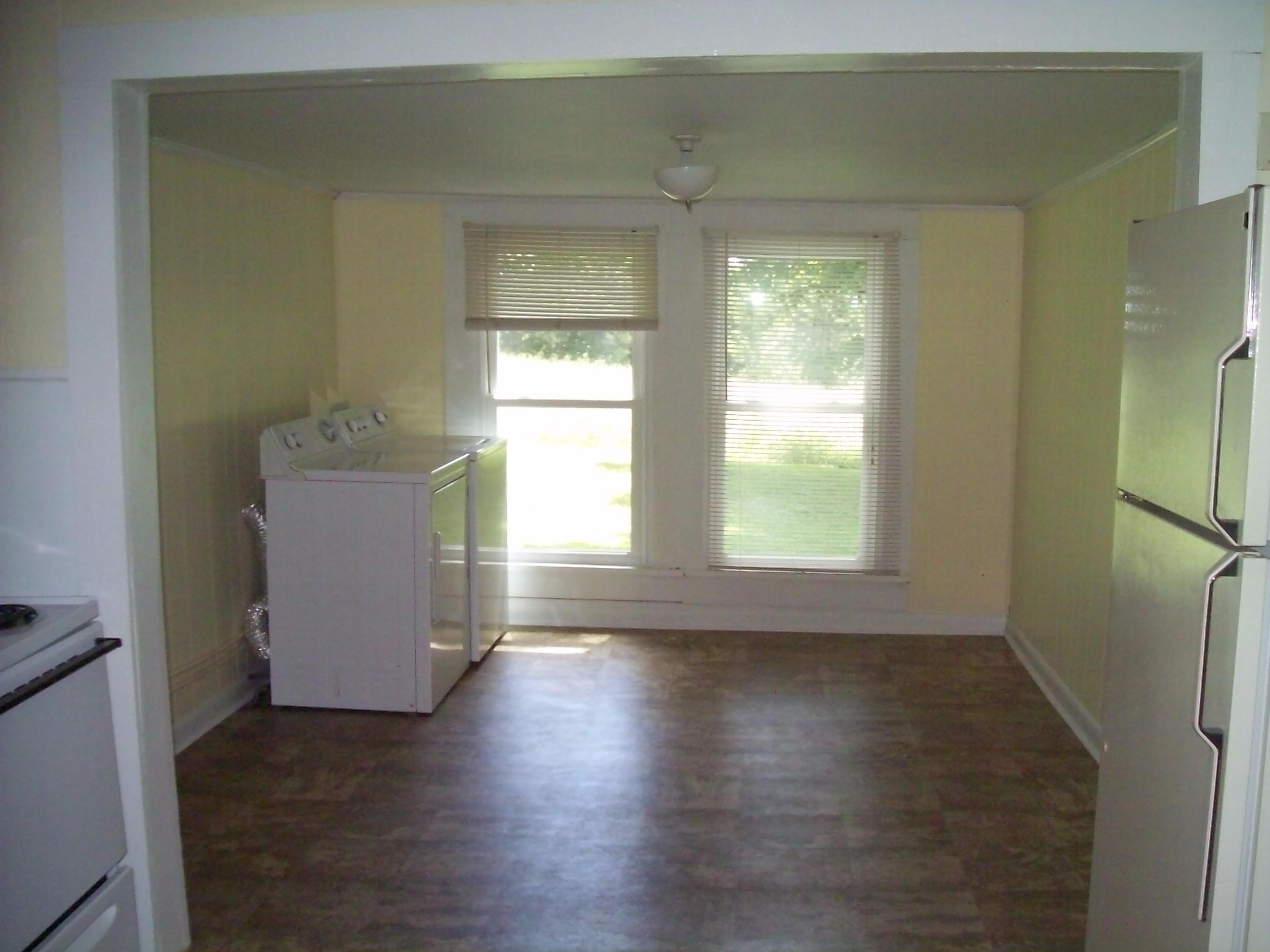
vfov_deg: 39.6
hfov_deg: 51.4
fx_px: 1321
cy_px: 476
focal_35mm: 36
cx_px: 635
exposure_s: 1/99.9
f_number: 2.7
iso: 160
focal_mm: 6
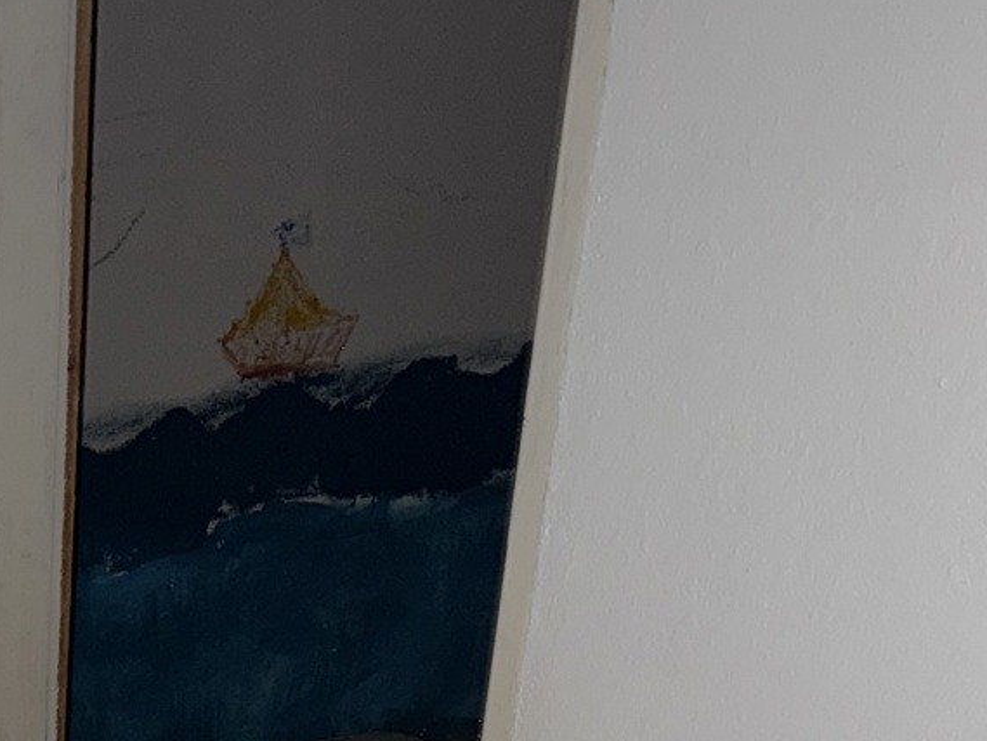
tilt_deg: -29.8
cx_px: -175
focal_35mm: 81
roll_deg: +1.8
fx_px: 2310
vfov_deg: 16.1
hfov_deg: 22.4
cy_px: 1227
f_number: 1.78
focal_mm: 6.76
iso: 80
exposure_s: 1/4
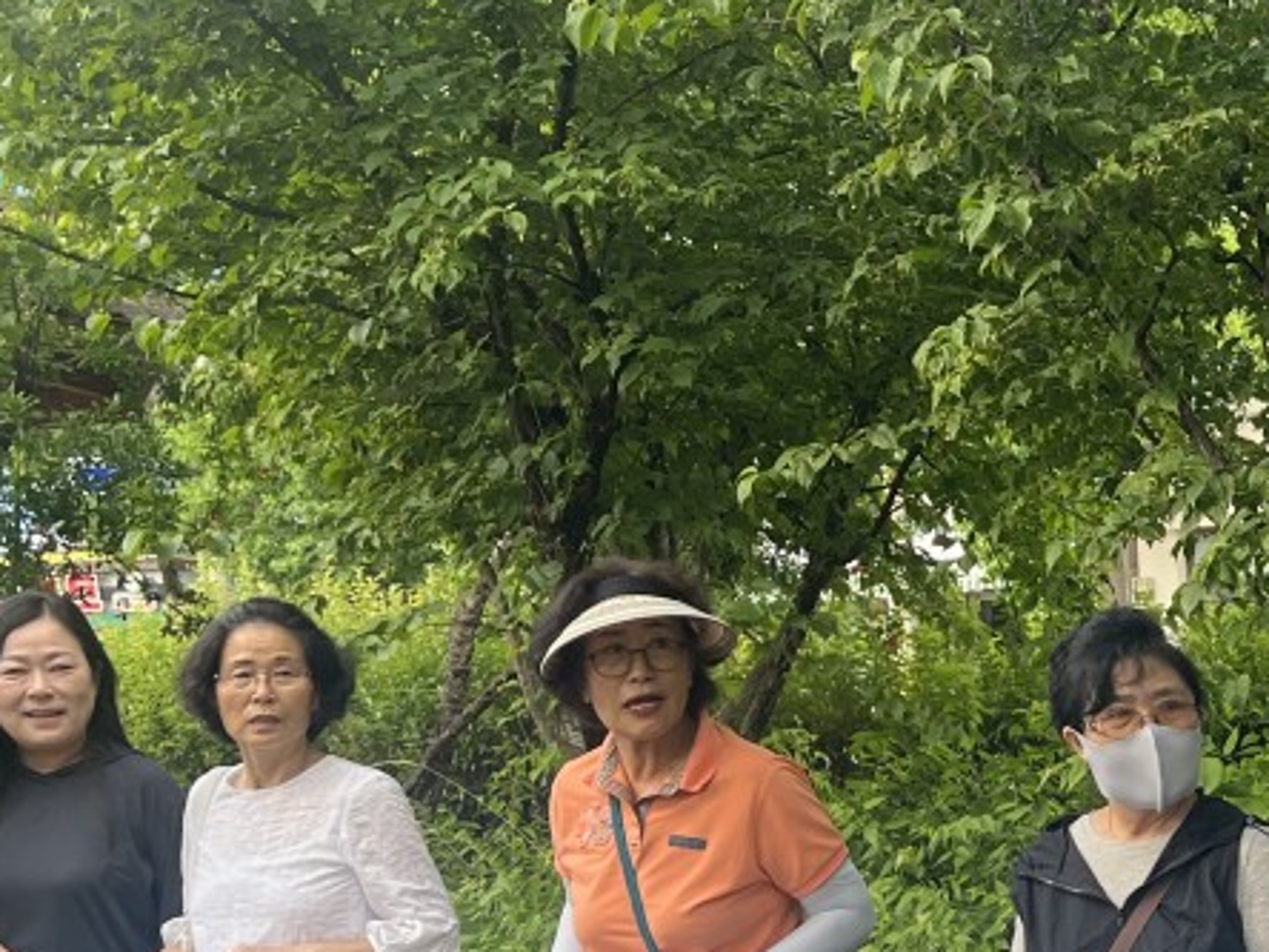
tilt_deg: -1.8
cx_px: 1400
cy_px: 695
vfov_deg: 19.5
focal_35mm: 75
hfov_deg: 24.3
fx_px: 2749
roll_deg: +2.5
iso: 50
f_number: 1.6
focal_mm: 5.1
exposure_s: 1/315
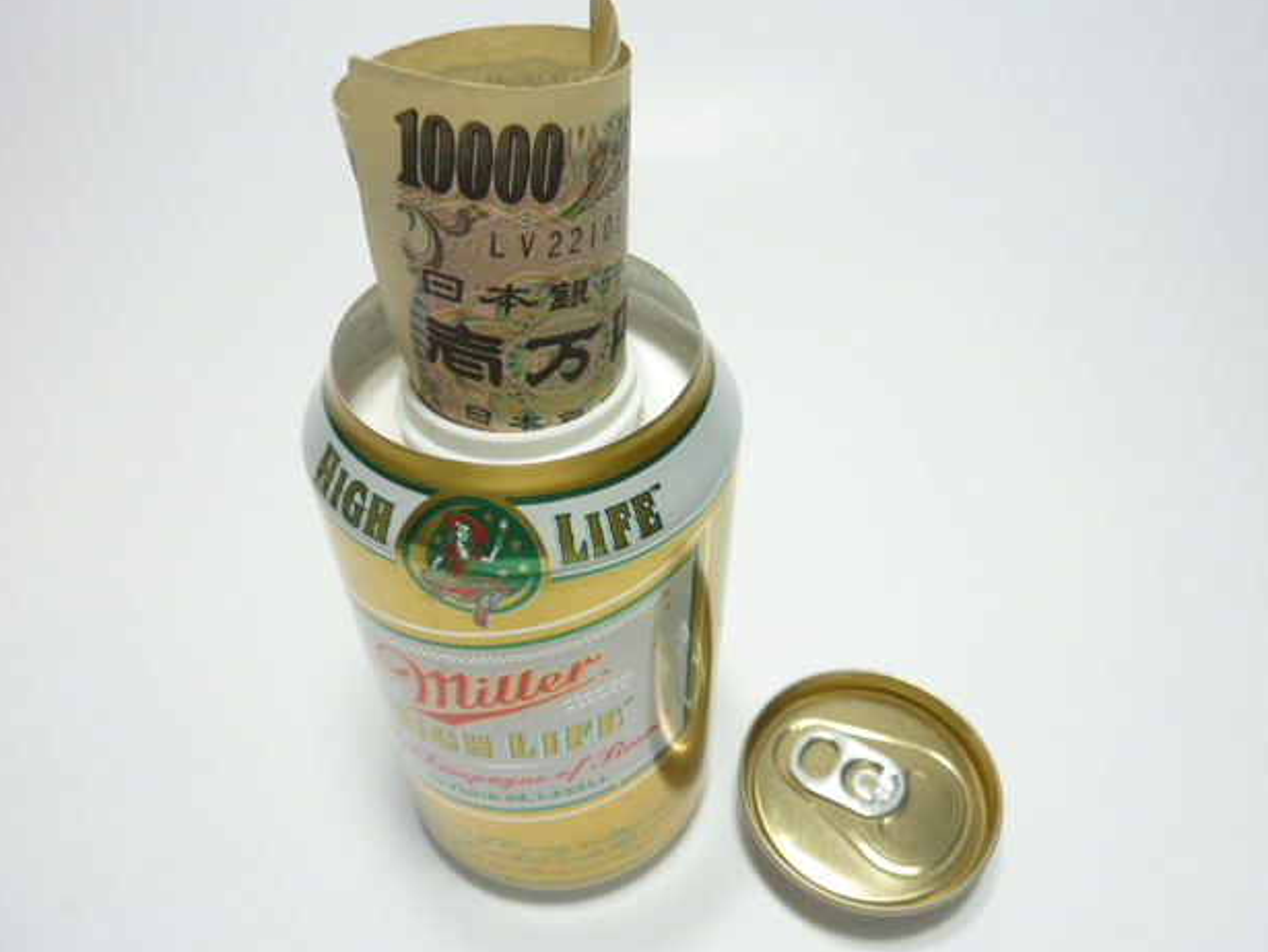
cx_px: 654
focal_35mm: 26
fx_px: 953
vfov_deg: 53.1
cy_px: 462
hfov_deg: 67.3
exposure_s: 1/30
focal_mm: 4.1
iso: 100
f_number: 3.3
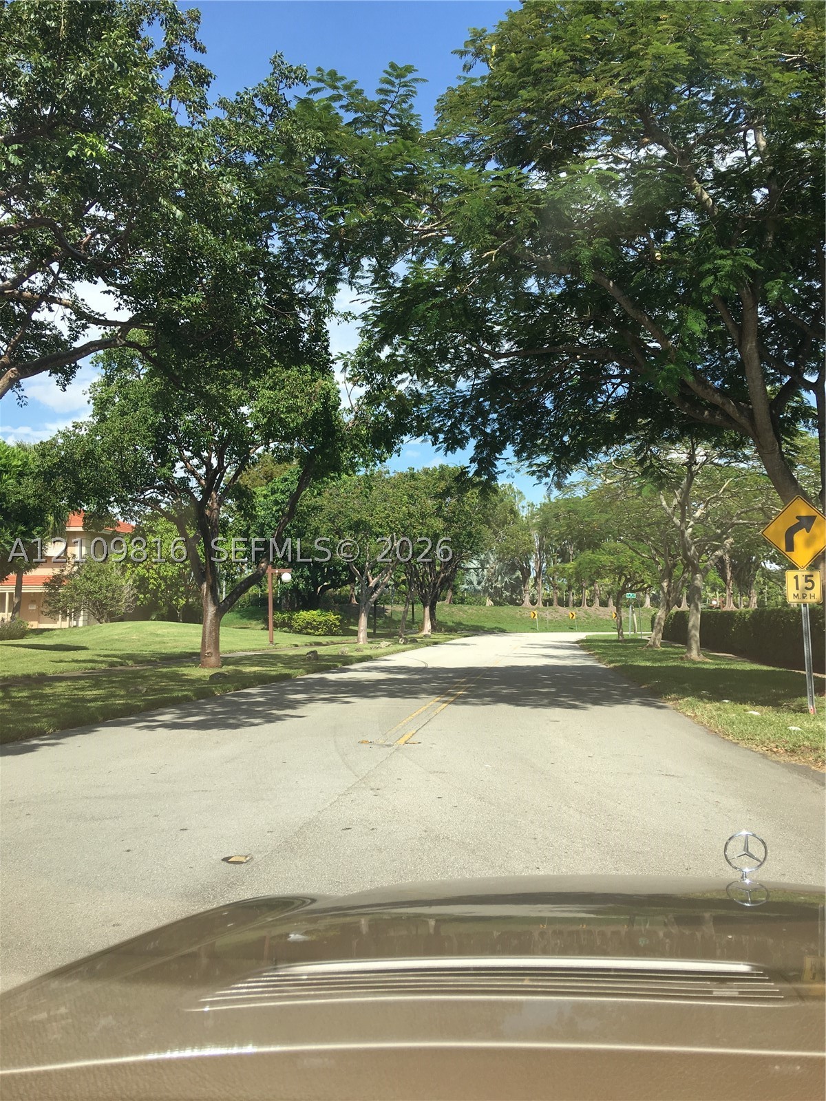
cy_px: 550
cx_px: 413
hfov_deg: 48.2
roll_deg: +0.0
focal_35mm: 29
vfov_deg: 61.7
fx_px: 923
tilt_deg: +4.1
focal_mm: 4.15
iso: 25
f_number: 2.2
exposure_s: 1/864
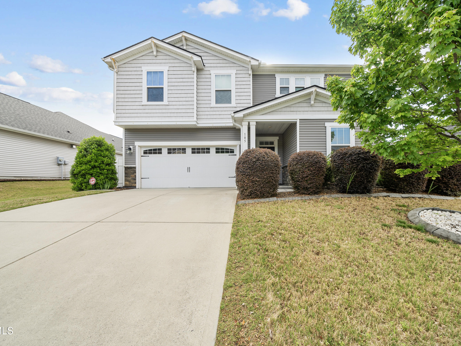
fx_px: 173
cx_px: 245
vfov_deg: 89.9
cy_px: 173
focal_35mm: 13
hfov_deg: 106.0
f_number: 7.1
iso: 80
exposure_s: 1/80
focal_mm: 12
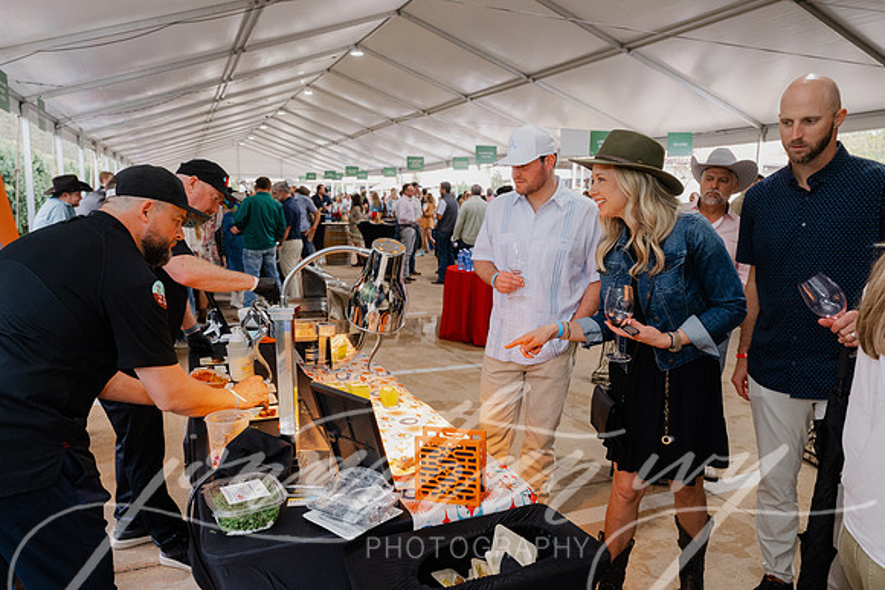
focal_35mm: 26
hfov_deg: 69.4
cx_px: 442
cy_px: 295
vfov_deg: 49.6
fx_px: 639
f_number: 5
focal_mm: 26
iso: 2200
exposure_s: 1/160
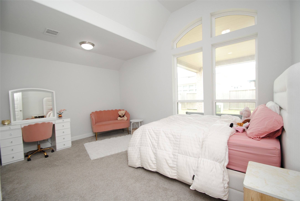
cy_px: 100
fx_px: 125
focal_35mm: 15
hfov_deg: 100.3
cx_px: 150
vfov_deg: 77.5
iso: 200
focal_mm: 10
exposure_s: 1/60
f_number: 4
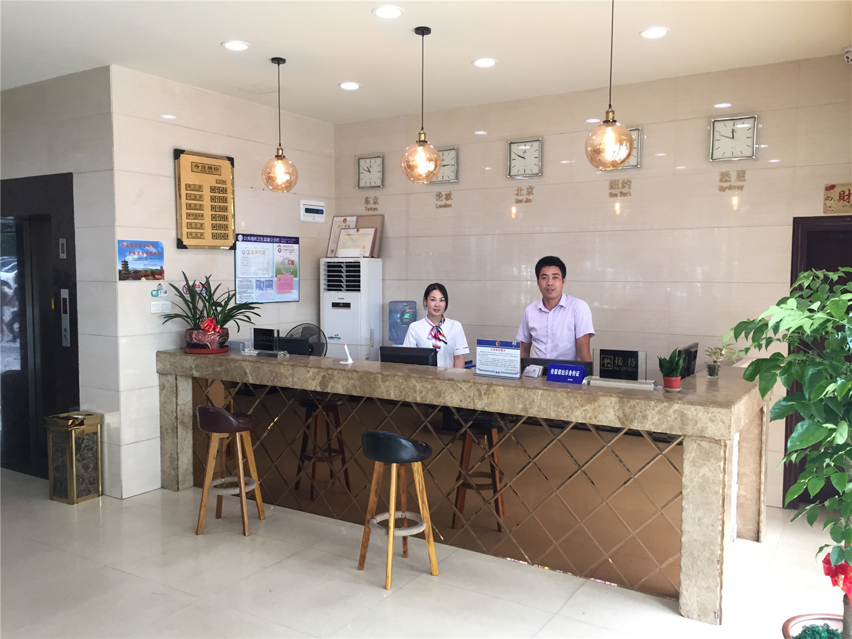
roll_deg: -1.3
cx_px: 426
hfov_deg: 61.7
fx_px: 714
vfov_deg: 48.2
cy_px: 320
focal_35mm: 29
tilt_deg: -4.1
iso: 100
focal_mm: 4.15
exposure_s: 1/33
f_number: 2.2
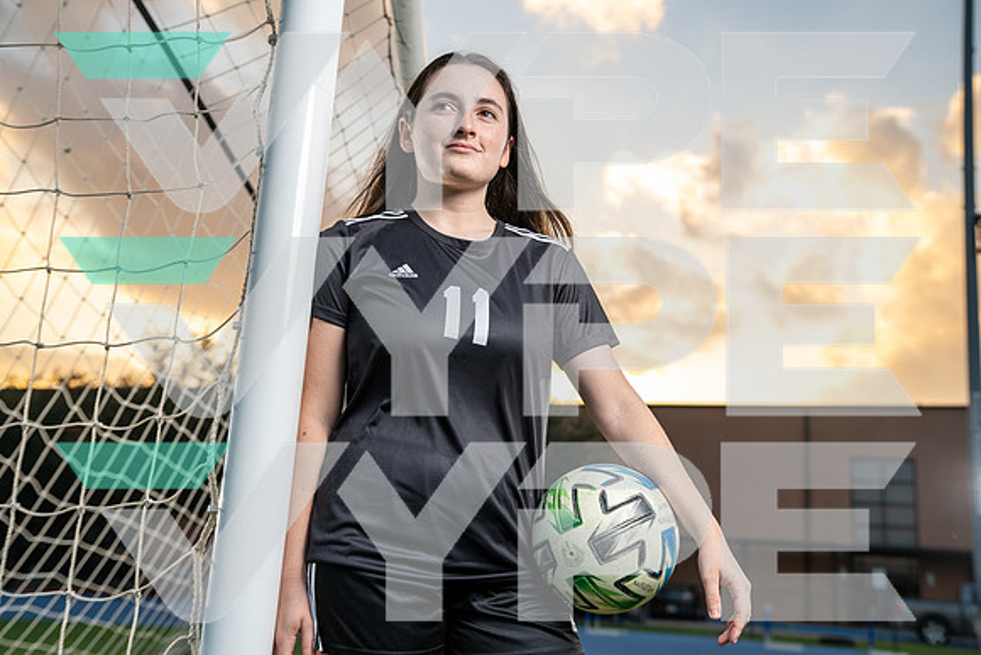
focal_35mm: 41
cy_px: 328
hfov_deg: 47.4
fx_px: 1117
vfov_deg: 32.6
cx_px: 490
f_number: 4
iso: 160
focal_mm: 41
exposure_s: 1/250
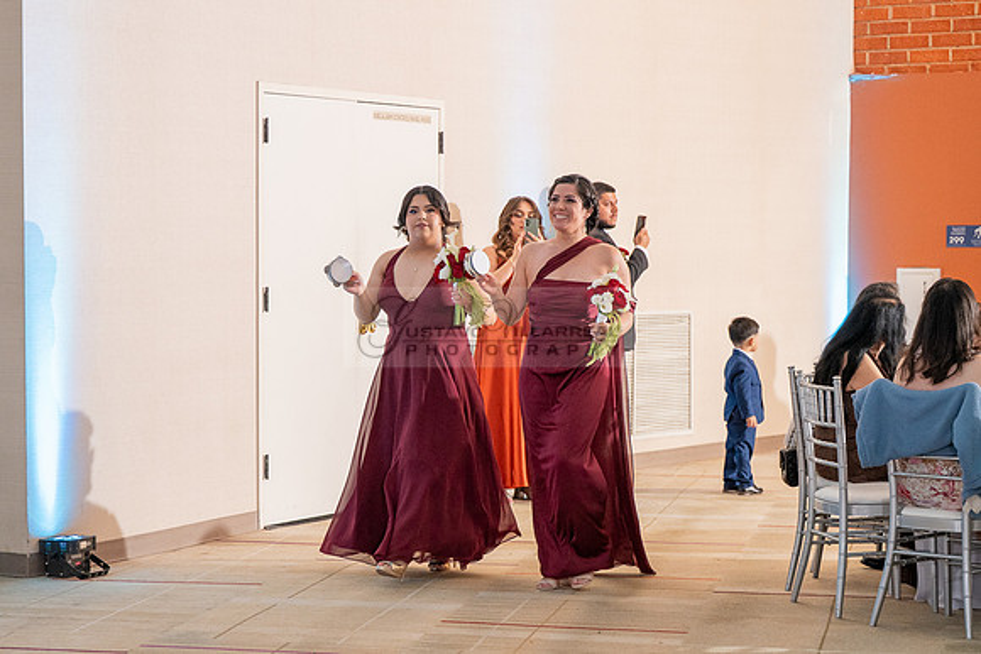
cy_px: 368
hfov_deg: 21.8
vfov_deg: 14.7
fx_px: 2541
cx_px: 331
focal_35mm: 93
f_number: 3.2
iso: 1600
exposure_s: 1/200
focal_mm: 70
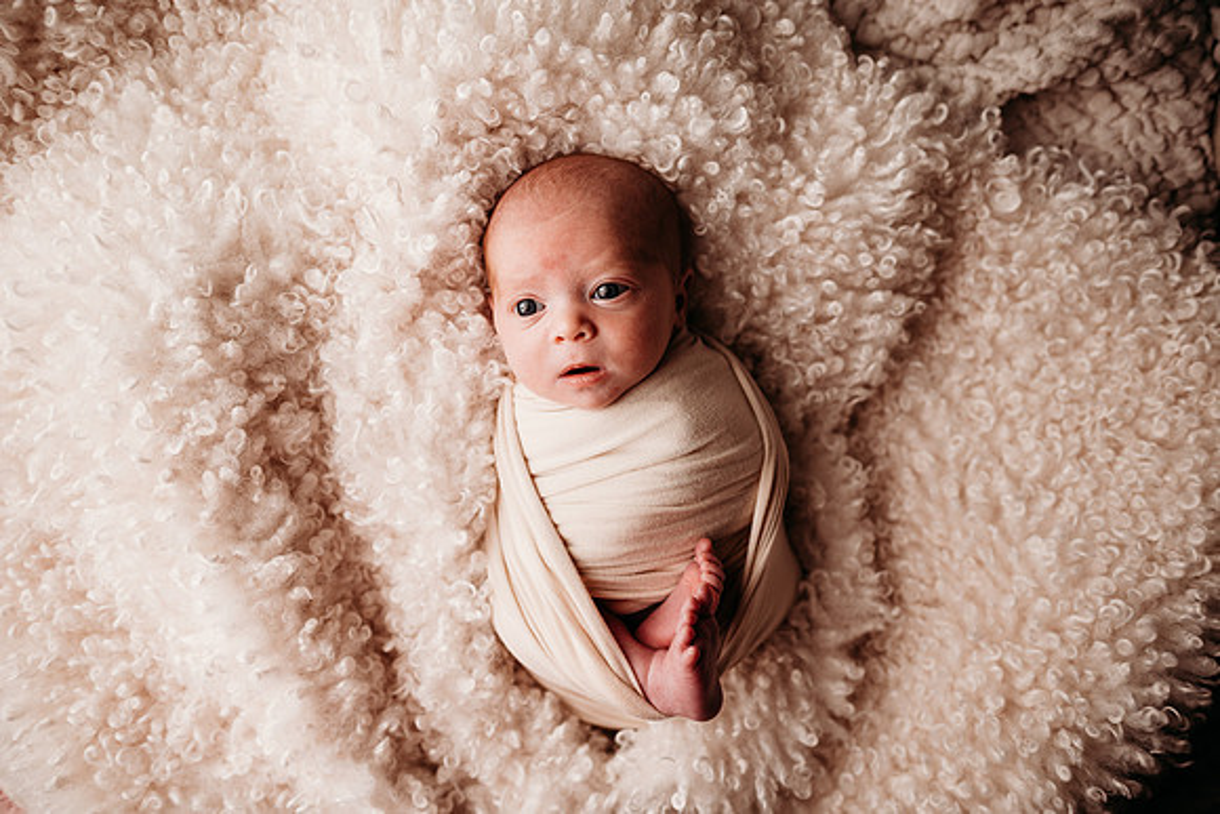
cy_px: 407
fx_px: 813
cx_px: 610
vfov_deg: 53.2
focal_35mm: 24
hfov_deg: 73.7
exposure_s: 1/160
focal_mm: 24
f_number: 2.5
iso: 100
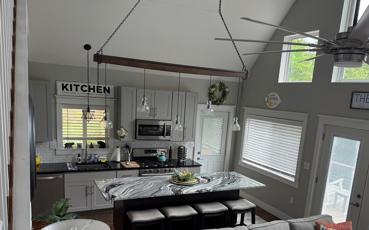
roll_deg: -3.9
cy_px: 159
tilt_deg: -11.6
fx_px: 312
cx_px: 195
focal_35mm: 31
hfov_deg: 61.2
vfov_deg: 39.9
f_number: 1.78
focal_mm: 6.76
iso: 125
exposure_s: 1/192
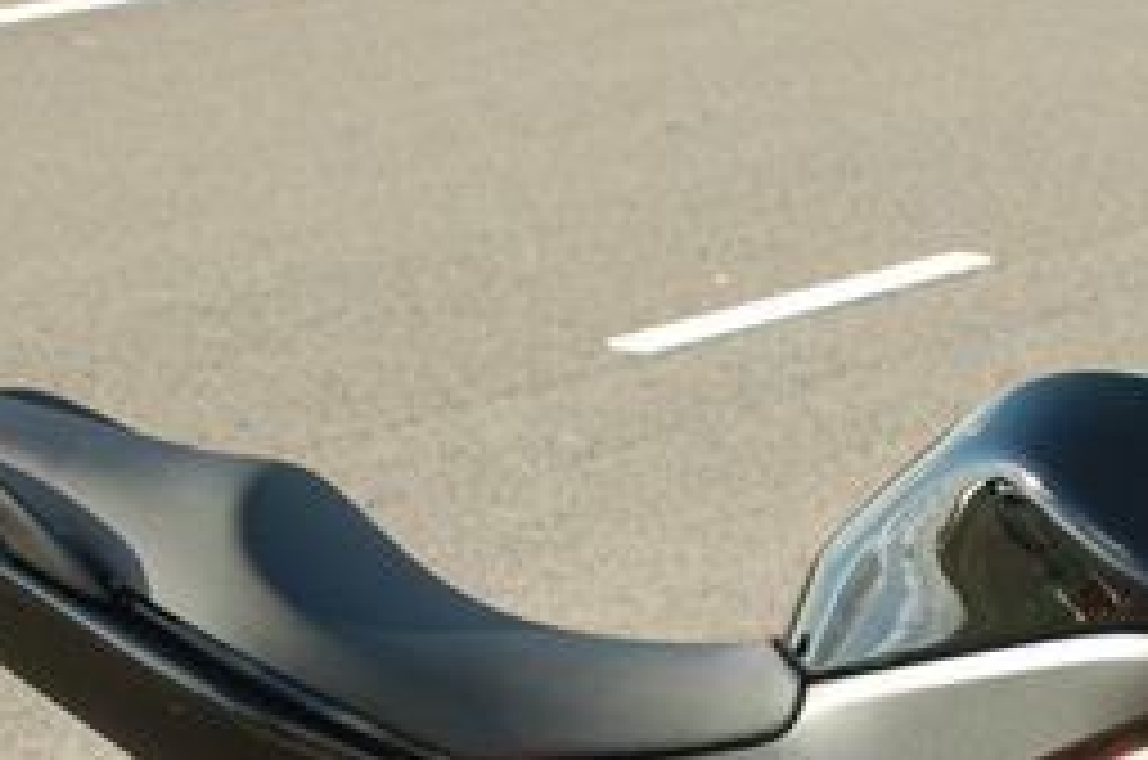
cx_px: 1026
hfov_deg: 15.4
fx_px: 4201
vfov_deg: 10.2
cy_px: 809
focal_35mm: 132
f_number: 7.1
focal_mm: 28
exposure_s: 1/200
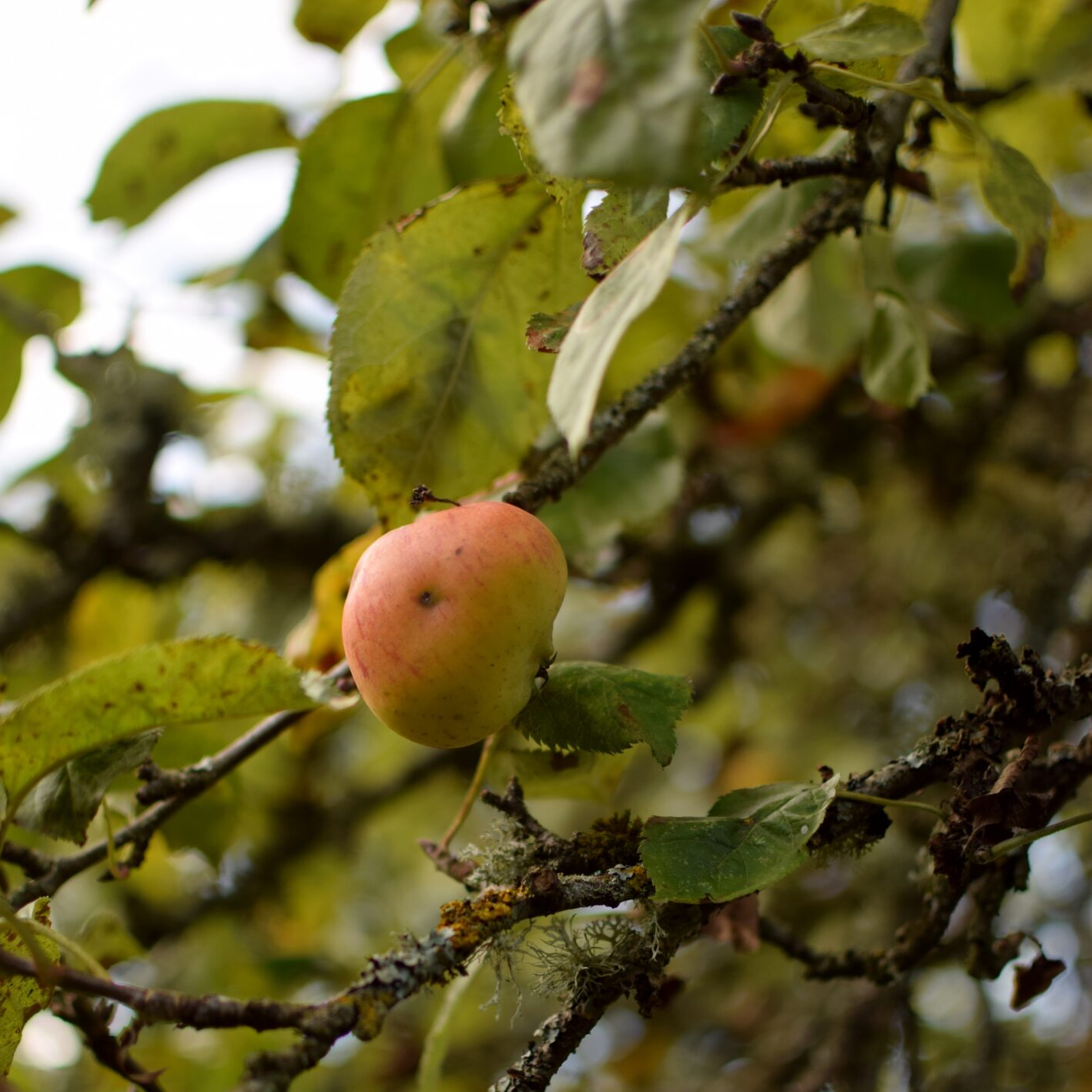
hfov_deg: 25.5
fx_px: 2414
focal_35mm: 68
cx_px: 541
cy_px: 717
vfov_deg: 25.4
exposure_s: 1/1000
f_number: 1.8
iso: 100
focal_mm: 35
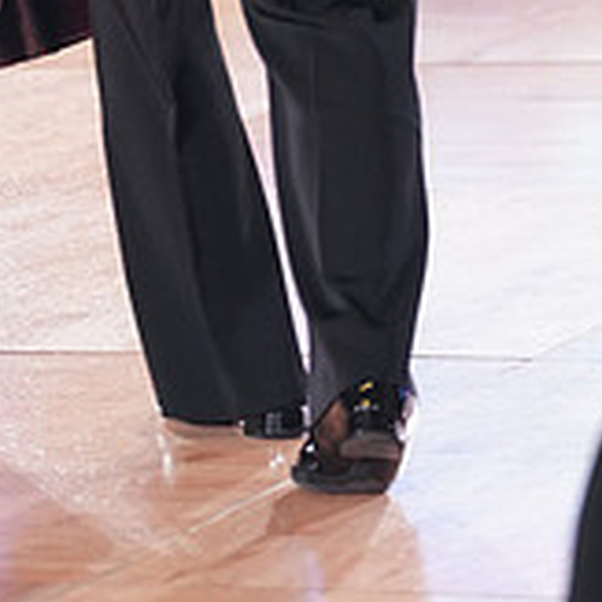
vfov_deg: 5.2
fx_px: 6591
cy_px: -321
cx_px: 35
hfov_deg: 5.2
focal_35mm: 335
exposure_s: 1/500
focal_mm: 111
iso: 2000
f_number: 2.8
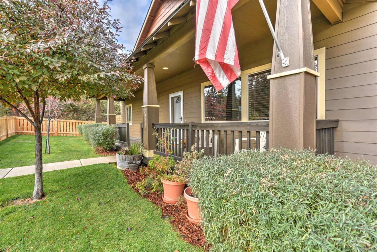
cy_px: 126
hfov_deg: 96.7
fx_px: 168
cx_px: 188
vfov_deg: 73.7
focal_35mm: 16
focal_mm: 16
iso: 400
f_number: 8
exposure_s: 1/250
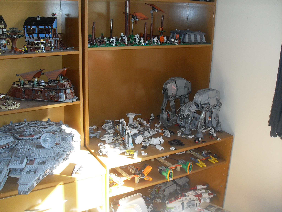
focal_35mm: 37
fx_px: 301
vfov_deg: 38.7
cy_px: 106
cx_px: 141
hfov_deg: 50.1
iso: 100
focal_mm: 6.3
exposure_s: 1/45
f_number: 2.8
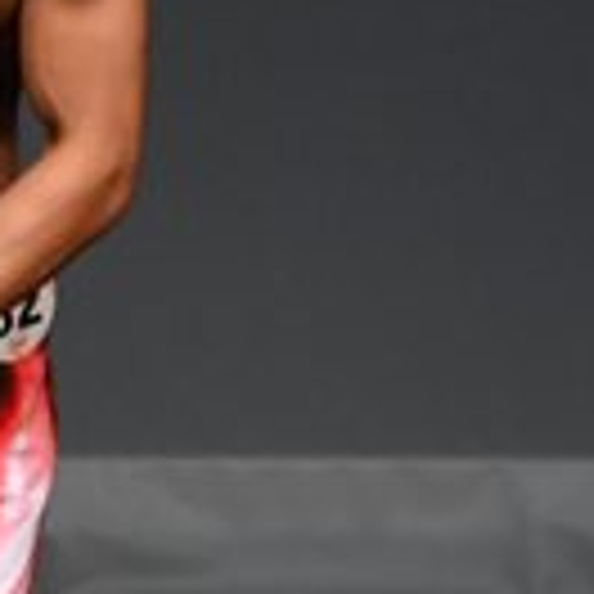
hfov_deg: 1.0
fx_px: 33431
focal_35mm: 1722
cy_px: 459
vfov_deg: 1.0
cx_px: -70
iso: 2000
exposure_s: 1/400
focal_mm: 230
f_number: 5.6
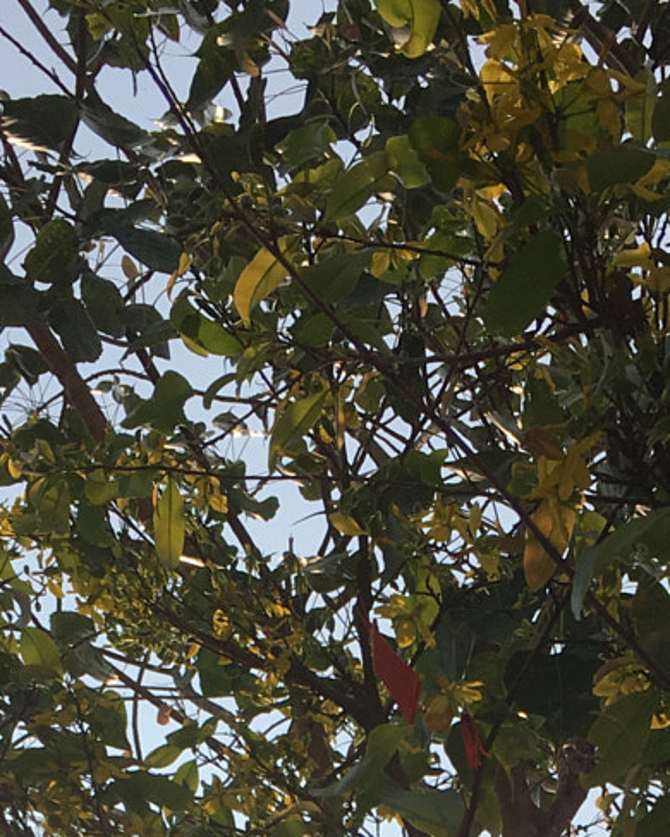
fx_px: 2304
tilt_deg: +43.7
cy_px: 1222
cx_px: 421
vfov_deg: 18.4
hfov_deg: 16.5
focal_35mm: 93
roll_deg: -1.4
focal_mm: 4.15
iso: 25
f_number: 2.2
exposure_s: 1/3344
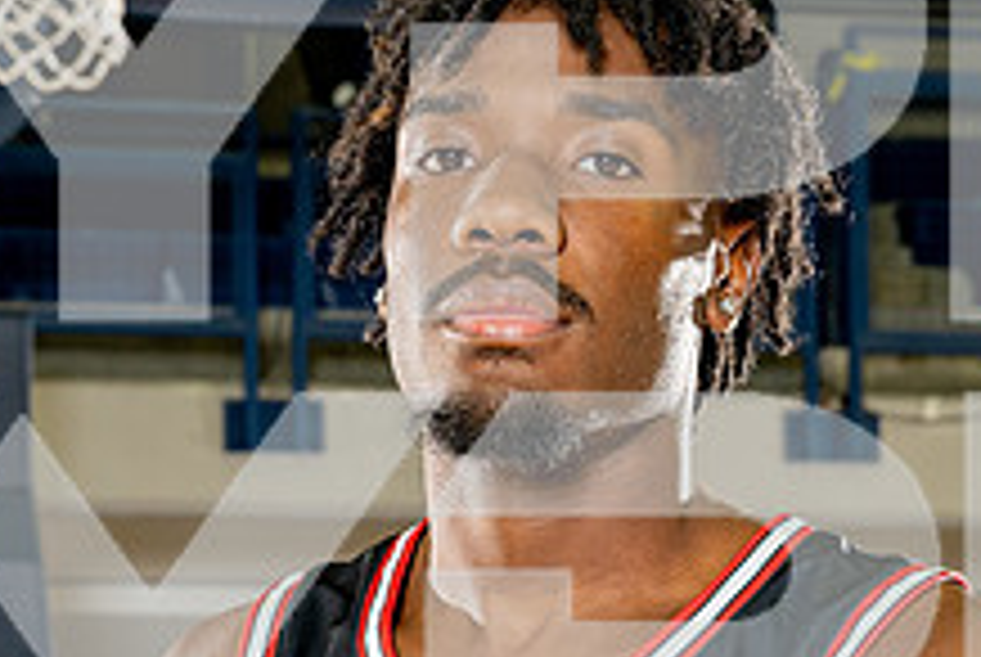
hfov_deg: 16.3
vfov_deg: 10.9
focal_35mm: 125
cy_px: 632
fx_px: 3411
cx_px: 338
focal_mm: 47
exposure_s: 1/250
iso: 640
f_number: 7.1
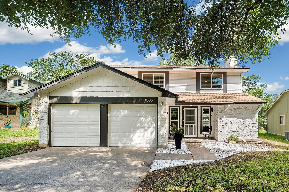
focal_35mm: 14
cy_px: 96
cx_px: 144
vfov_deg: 81.2
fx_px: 112
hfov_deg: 104.3
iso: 100
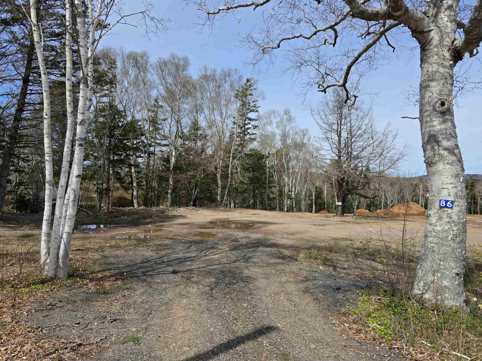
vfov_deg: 58.9
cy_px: 180
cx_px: 241
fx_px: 320
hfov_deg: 73.9
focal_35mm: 23
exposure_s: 1/6355
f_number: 1.7
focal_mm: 6.3
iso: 80
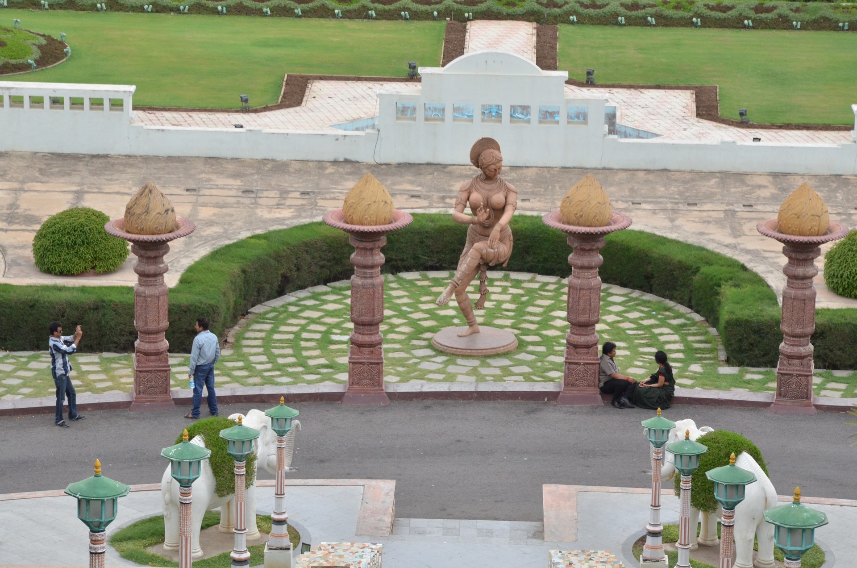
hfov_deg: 13.1
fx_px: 3742
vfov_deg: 8.7
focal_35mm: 158
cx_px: 428
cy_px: 284
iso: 800
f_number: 13
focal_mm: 105
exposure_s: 1/250
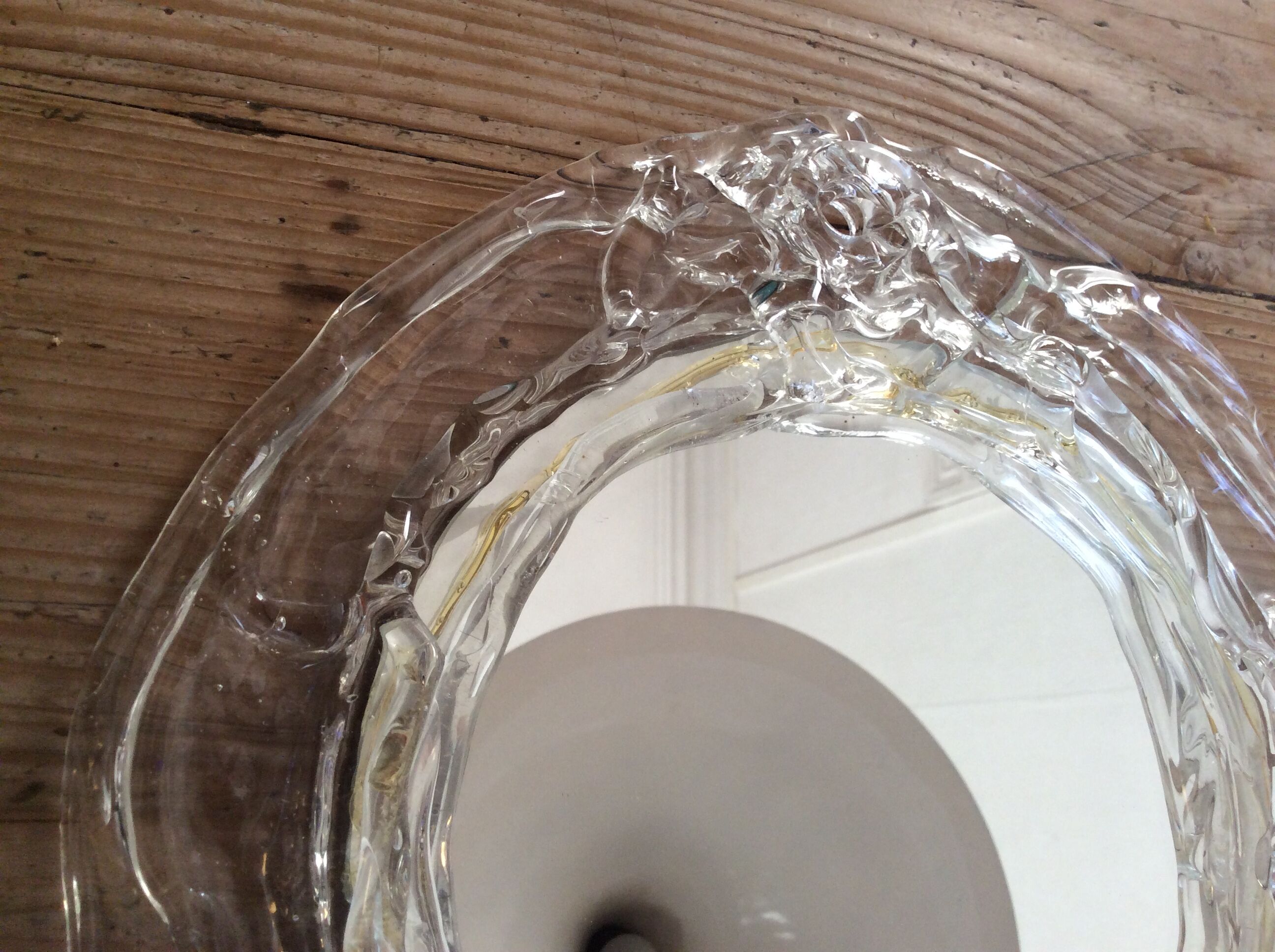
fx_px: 1177
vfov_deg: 44.1
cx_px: 638
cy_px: 476
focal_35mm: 32
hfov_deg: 56.9
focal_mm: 3.3
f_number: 2.4
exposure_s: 1/100
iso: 64
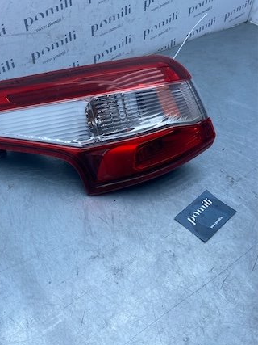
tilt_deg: -35.2
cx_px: 65
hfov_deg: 36.0
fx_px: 388
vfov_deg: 47.1
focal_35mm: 39
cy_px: 116
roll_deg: -3.6
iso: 32
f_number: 1.8
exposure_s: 1/1170
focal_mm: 4.25
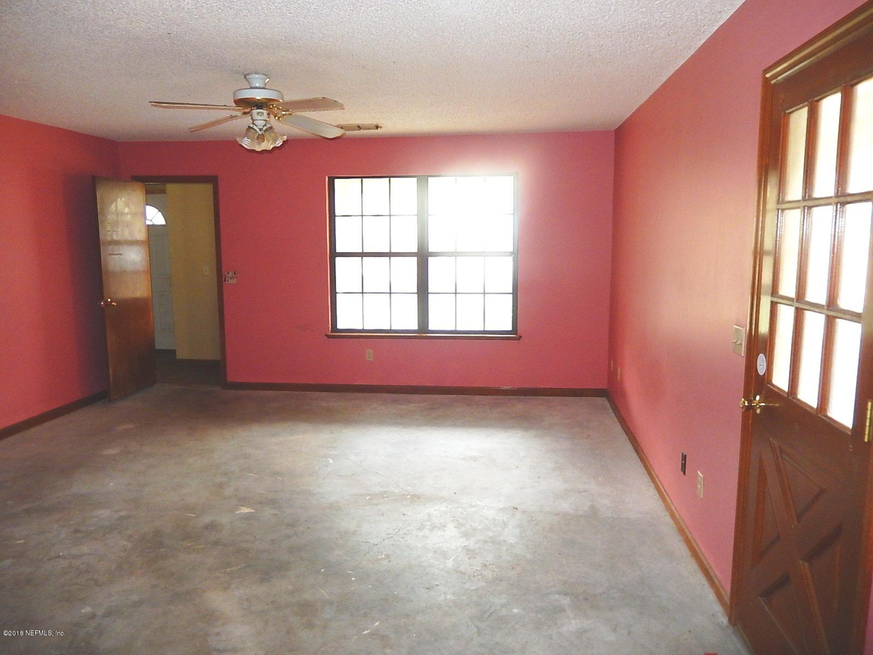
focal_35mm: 25
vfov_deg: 54.9
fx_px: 630
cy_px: 328
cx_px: 436
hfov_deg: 69.4
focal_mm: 4.5
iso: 200
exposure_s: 1/30
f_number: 3.4
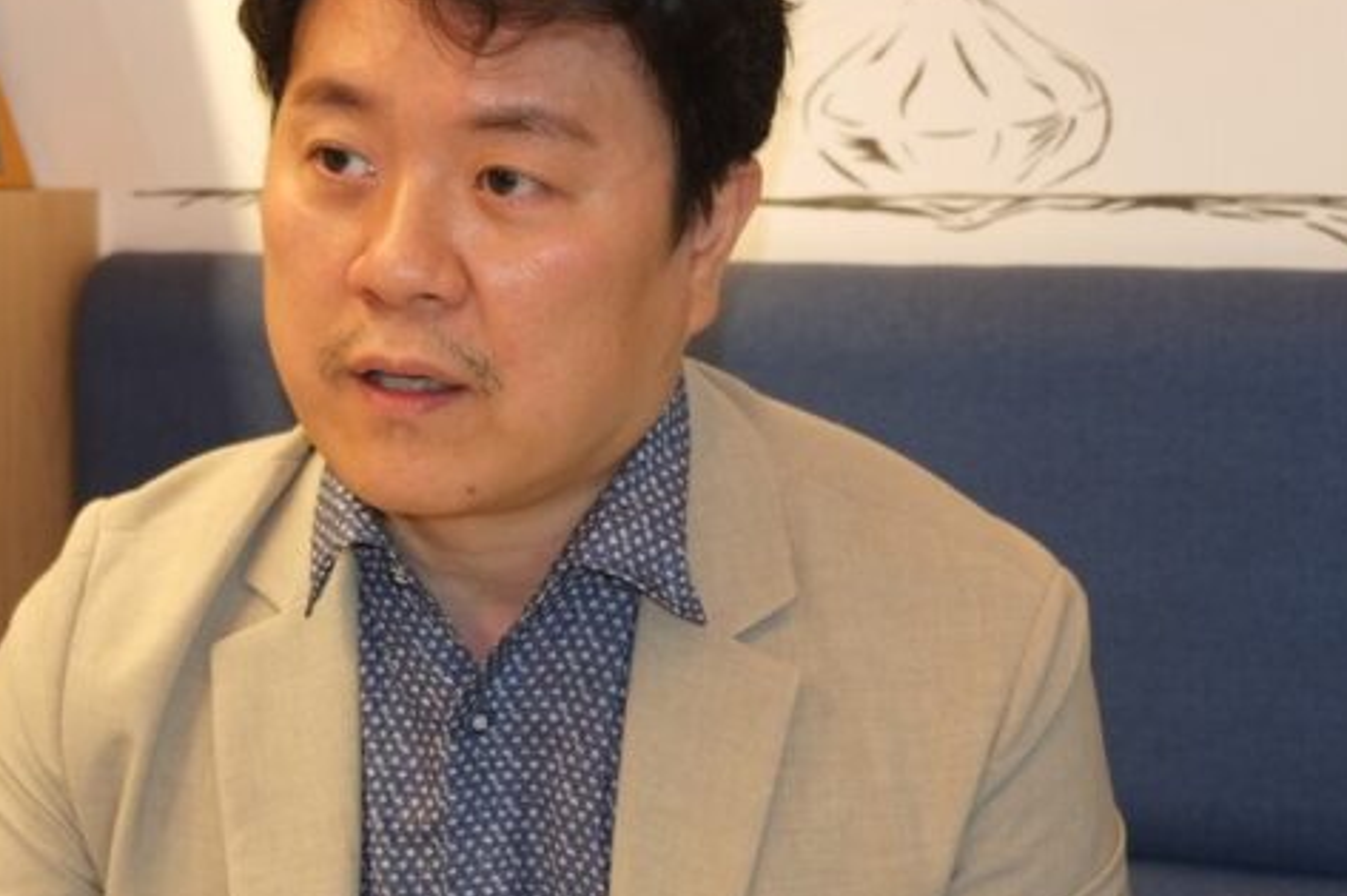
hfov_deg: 25.8
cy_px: 566
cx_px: 384
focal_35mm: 78
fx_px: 2917
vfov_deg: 17.5
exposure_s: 1/60
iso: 800
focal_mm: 24.3
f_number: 3.2
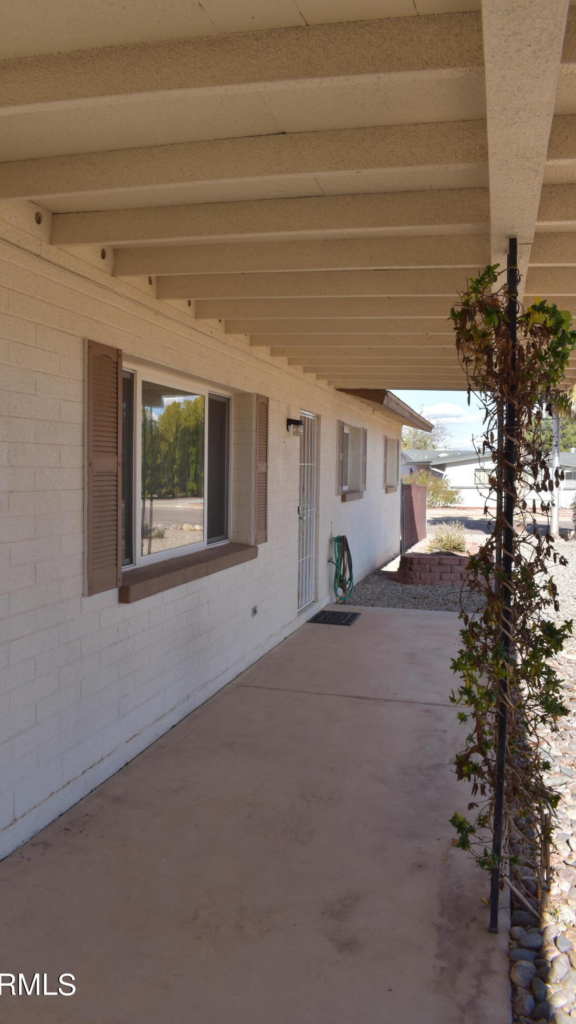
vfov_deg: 66.1
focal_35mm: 29
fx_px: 787
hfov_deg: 40.1
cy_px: 508
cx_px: 250
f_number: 8
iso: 125
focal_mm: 18
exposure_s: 1/250
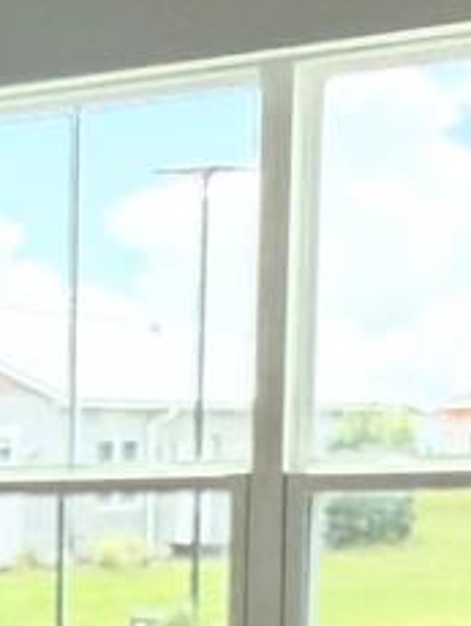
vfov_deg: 14.4
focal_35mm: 125
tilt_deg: -11.3
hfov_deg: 11.0
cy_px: 1007
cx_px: -414
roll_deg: +1.3
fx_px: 2264
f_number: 2.2
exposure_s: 1/151
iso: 64
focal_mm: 2.22
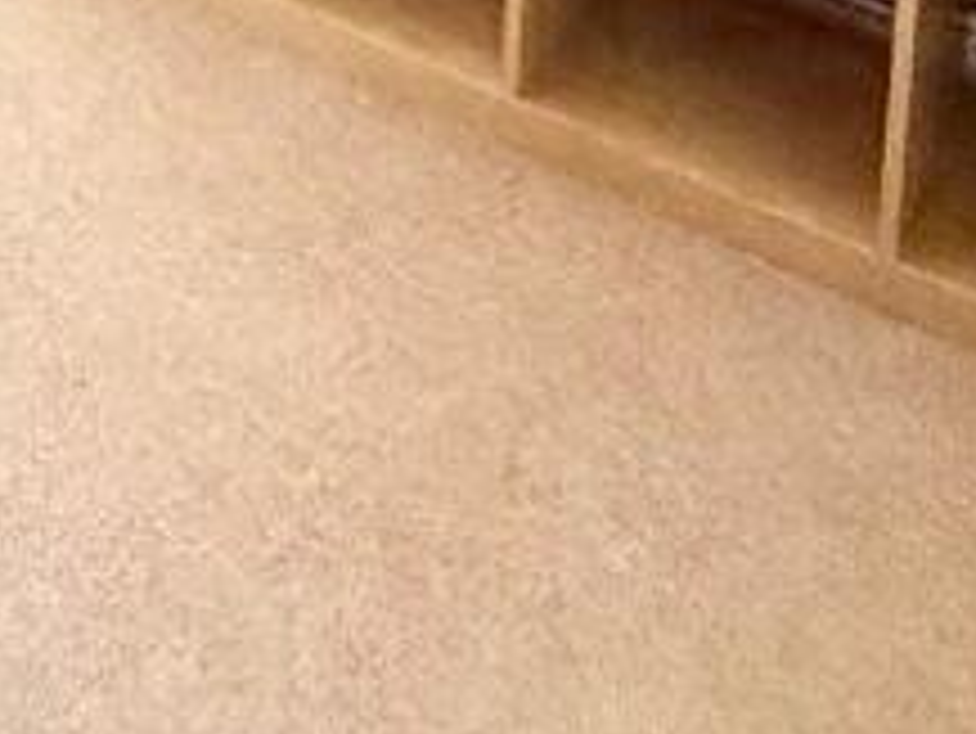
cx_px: -225
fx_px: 1862
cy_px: -905
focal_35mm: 66
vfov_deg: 15.4
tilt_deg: -4.6
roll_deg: -2.0
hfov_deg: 25.9
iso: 64
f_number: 2.2
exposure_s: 1/315
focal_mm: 2.22
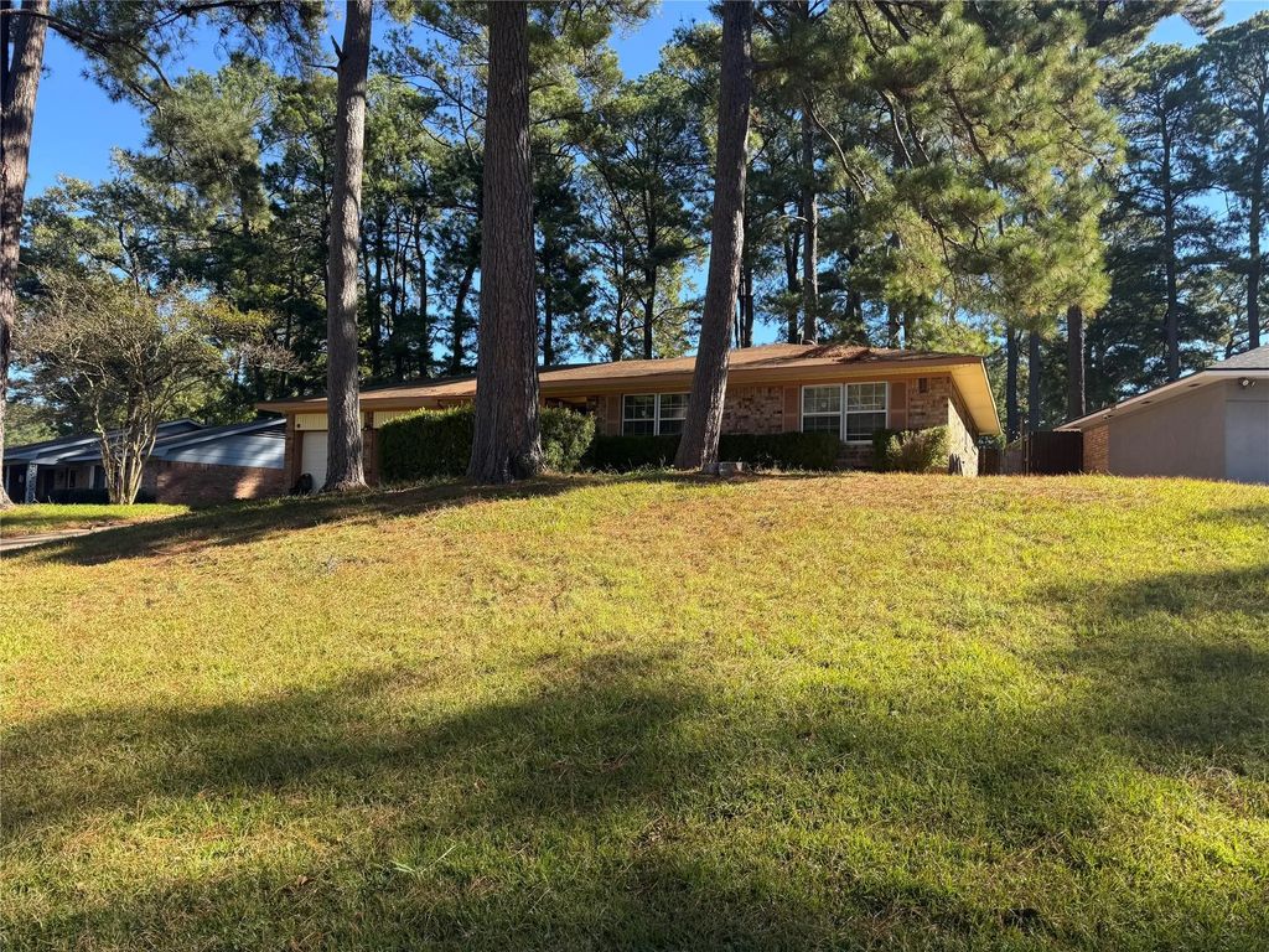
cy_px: 476
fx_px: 880
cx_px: 634
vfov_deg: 56.8
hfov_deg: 71.6
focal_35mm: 24
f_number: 1.78
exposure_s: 1/1172
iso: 80
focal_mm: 6.76
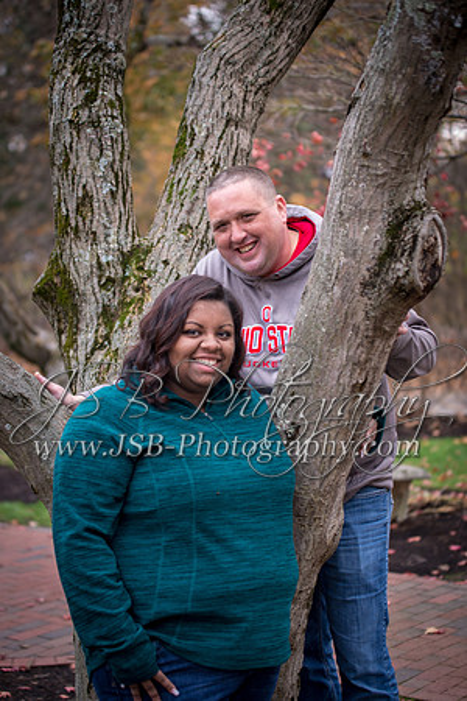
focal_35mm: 70
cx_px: 234
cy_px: 350
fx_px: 1362
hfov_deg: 19.5
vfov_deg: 28.8
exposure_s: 1/40
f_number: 2.8
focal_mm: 70
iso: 800
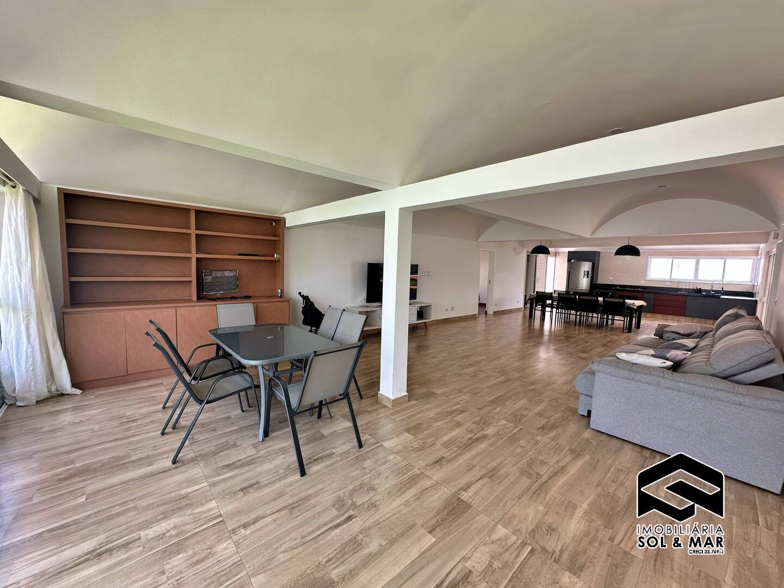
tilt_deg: -5.0
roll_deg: -2.2
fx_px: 317
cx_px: 392
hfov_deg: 102.1
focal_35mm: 14
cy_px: 294
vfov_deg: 85.7
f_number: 2.2
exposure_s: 1/99
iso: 50
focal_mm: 2.22
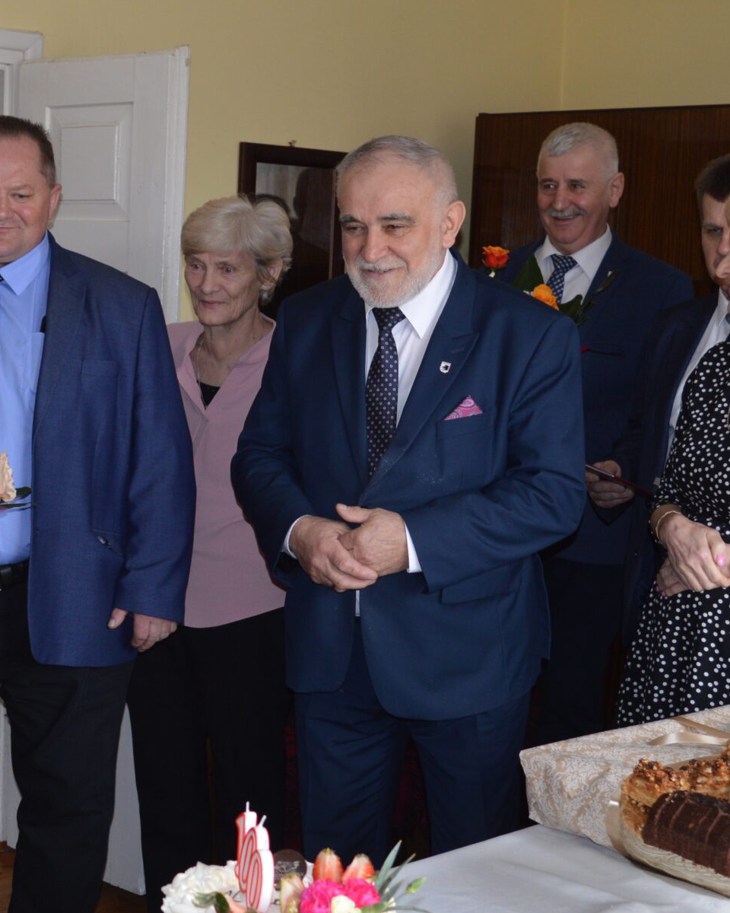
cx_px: 204
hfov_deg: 25.2
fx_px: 1620
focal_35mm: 60
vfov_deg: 31.4
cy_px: 469
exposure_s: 1/80
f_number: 4
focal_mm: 20
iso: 400
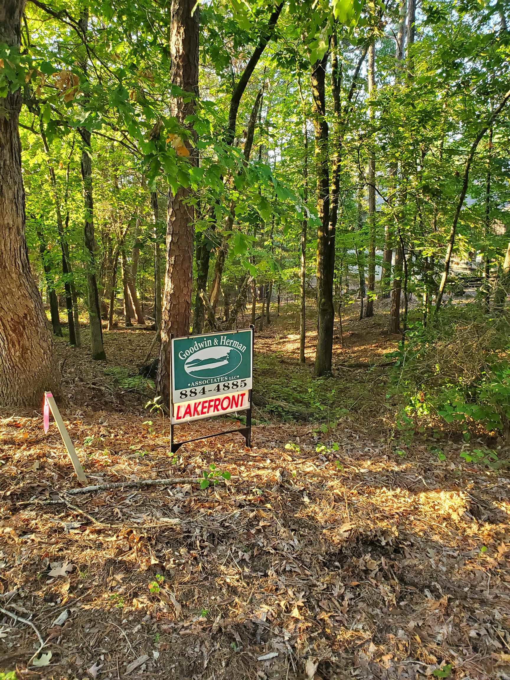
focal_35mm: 26
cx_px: 255
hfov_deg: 53.1
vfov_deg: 67.3
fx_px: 511
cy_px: 340
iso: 320
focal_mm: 4.3
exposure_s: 1/120
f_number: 2.4
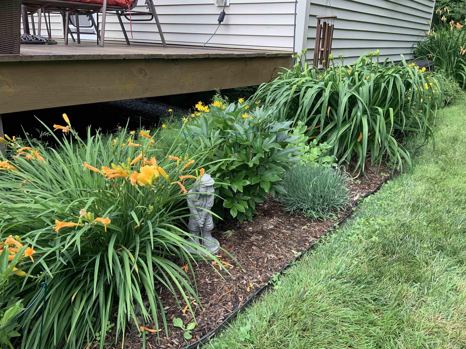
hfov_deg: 61.7
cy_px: 174
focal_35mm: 29
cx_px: 233
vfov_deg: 48.2
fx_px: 390
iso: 16
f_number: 1.8
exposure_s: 1/122
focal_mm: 3
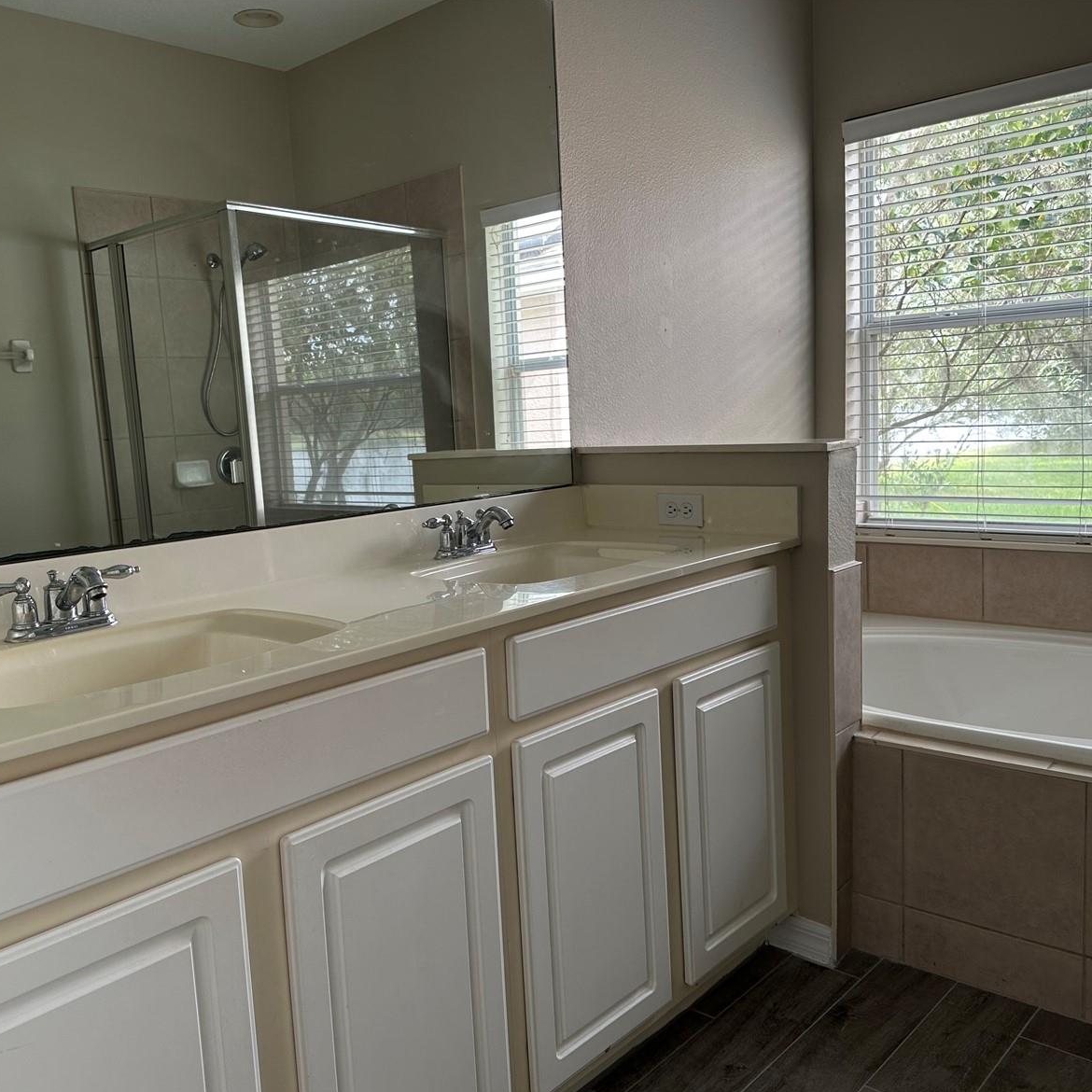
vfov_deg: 55.6
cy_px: 556
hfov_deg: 55.5
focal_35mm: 29
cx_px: 480
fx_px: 1035
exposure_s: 1/120
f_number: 1.78
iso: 100
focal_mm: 6.86
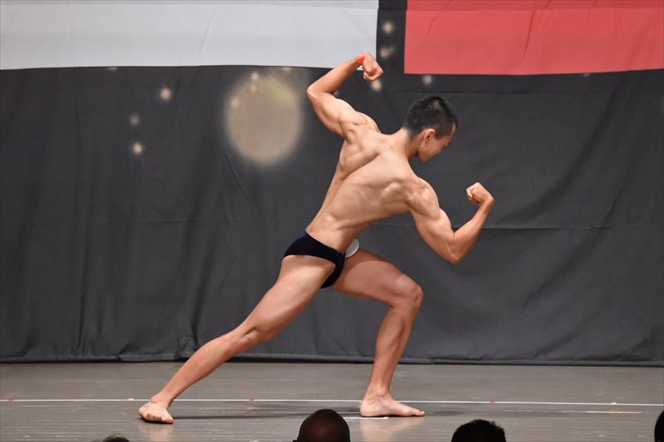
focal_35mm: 240
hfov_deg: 8.6
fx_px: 4425
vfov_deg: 5.7
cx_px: 332
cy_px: 221
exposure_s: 1/400
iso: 6400
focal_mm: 160
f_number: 5.6
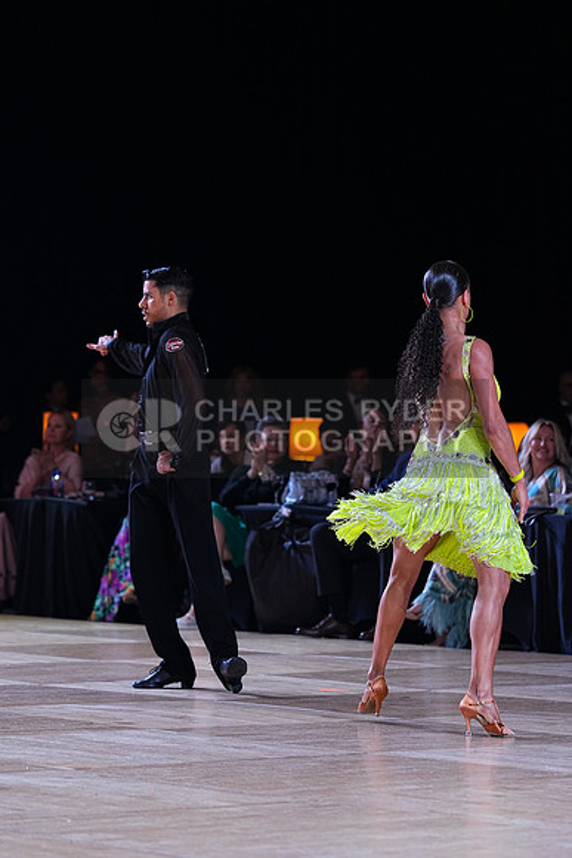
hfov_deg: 9.6
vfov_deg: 14.3
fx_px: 3406
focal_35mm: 143
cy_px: 429
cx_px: 286
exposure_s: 1/400
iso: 1250
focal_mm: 143
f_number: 4
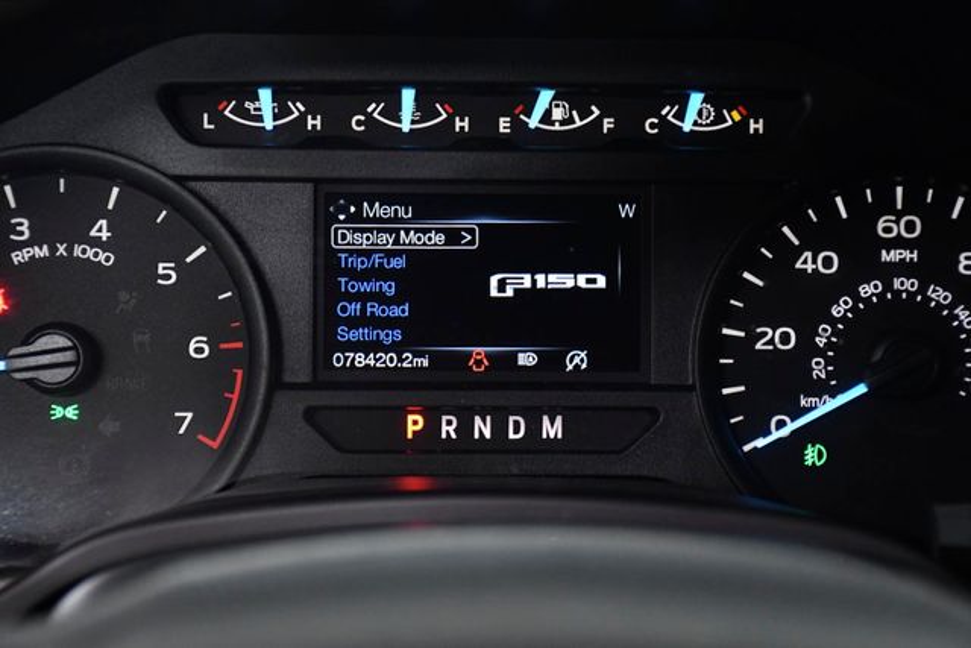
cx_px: 486
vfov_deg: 16.3
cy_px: 324
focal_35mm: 84
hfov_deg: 24.2
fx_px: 2266
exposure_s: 1/60
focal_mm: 56
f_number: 4.8
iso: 2500
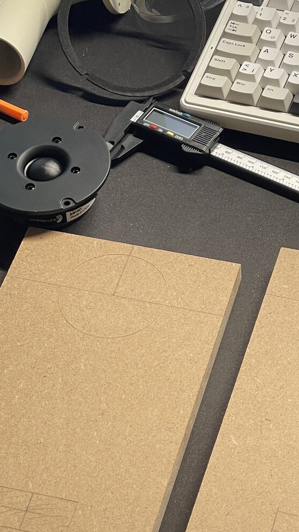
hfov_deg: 11.8
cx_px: 237
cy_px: 308
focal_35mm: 102
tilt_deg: -49.6
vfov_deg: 20.9
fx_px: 1439
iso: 100
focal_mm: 6
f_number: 2
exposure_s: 1/50
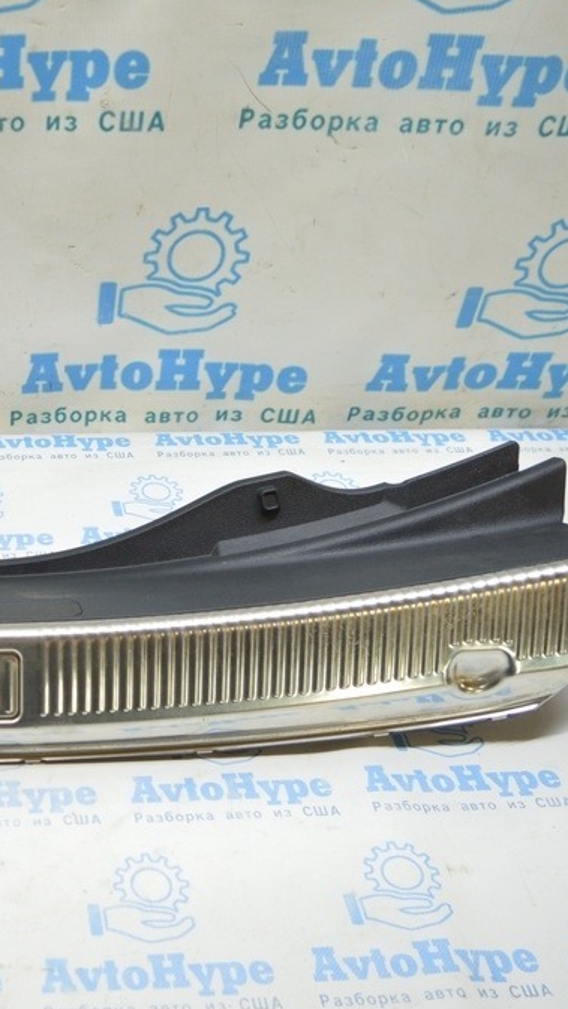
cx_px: -58
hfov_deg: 25.7
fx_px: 1150
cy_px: 504
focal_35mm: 43
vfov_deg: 47.3
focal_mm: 18
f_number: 3.5
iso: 400
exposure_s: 1/50
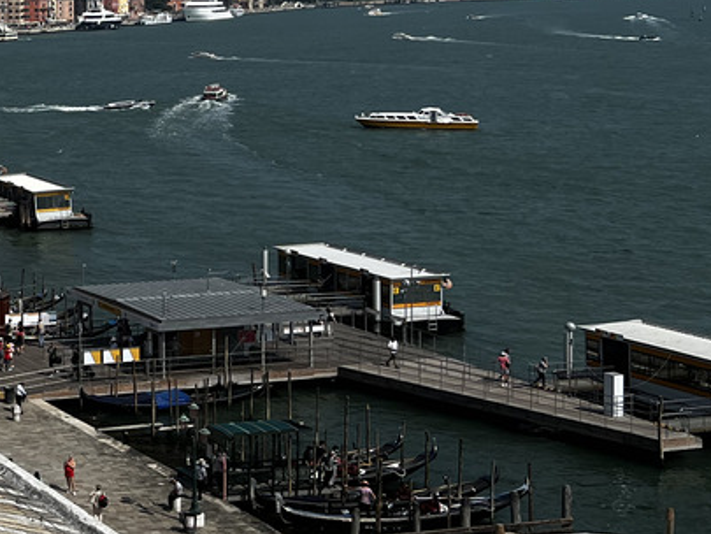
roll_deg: +1.4
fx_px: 1582
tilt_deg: -2.7
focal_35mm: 77
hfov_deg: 21.8
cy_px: 47
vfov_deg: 18.8
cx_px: -305
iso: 50
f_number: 1.5
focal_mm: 5.7
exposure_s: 1/8696
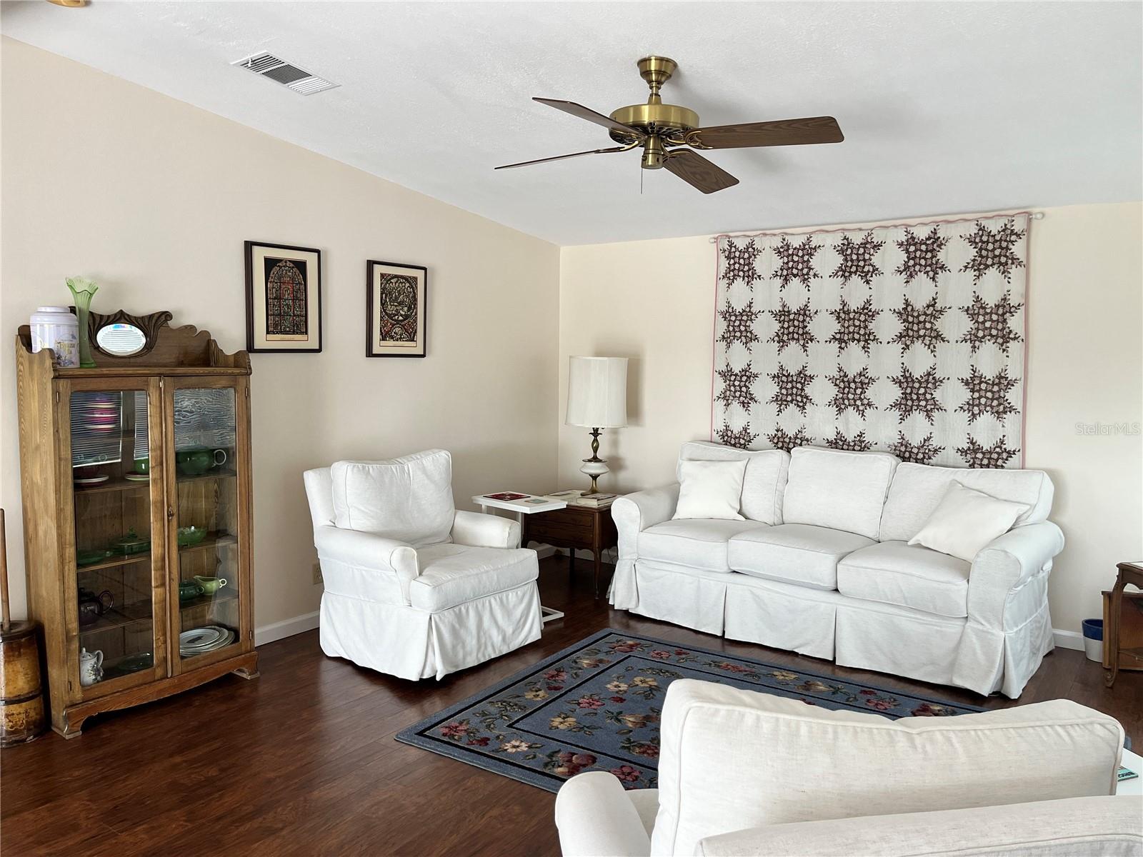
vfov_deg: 53.1
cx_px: 572
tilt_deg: -5.3
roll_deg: -0.7
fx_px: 859
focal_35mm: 26
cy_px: 428
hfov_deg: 67.3
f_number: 1.6
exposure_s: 1/121
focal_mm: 5.1
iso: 100
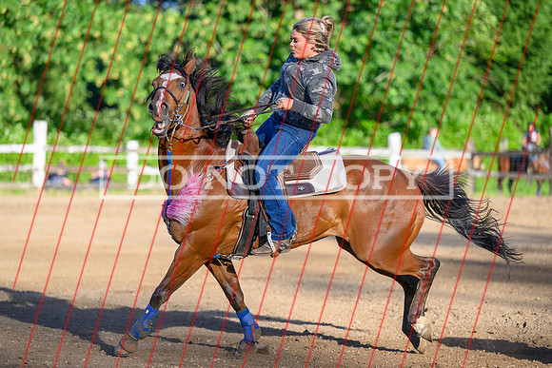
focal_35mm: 165
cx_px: 281
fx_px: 2534
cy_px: 194
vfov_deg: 8.3
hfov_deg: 12.4
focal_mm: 145
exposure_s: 1/2500
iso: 280
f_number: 2.8
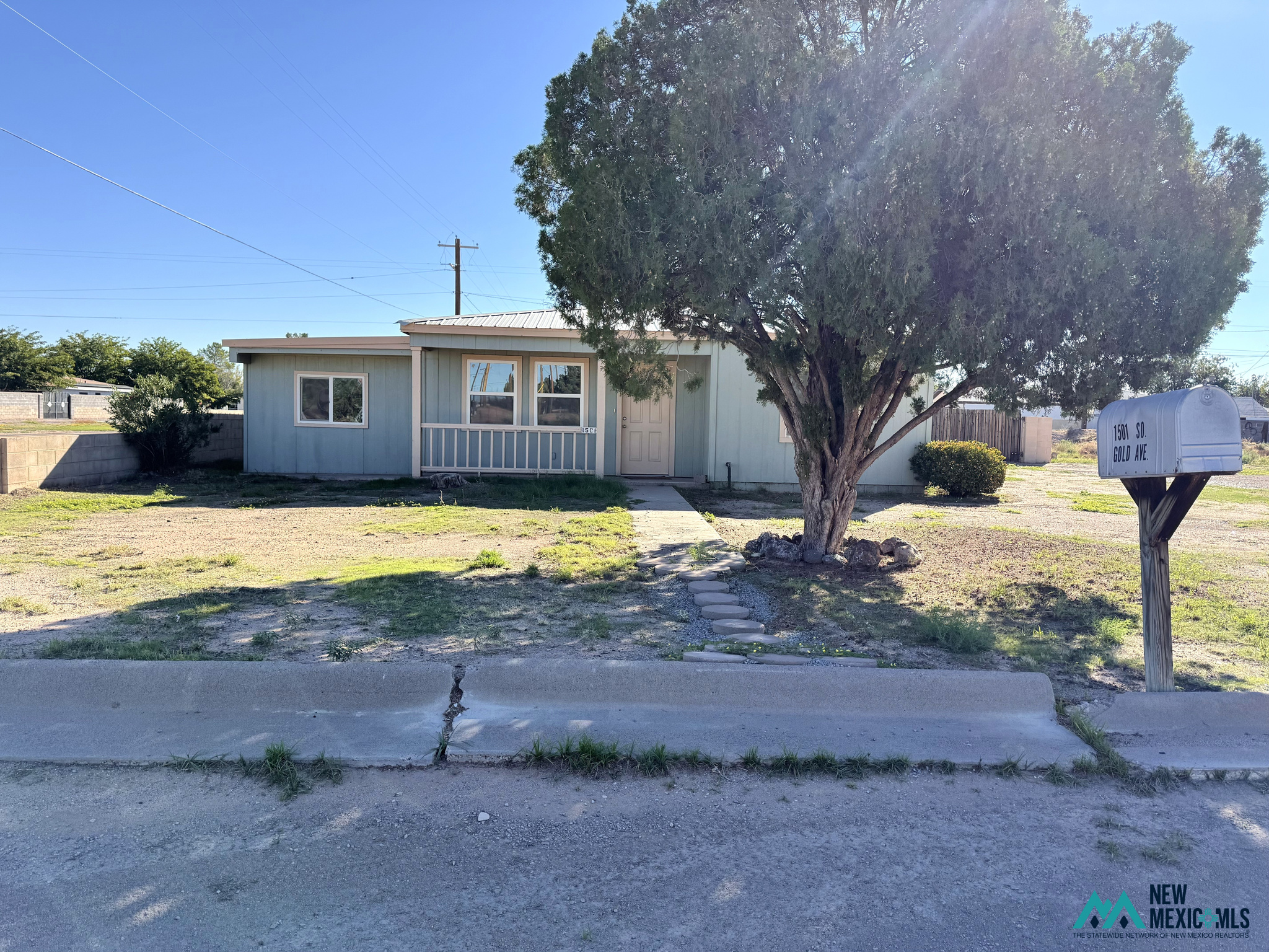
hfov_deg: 71.6
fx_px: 880
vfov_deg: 56.8
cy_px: 476
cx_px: 634
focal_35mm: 24
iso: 100
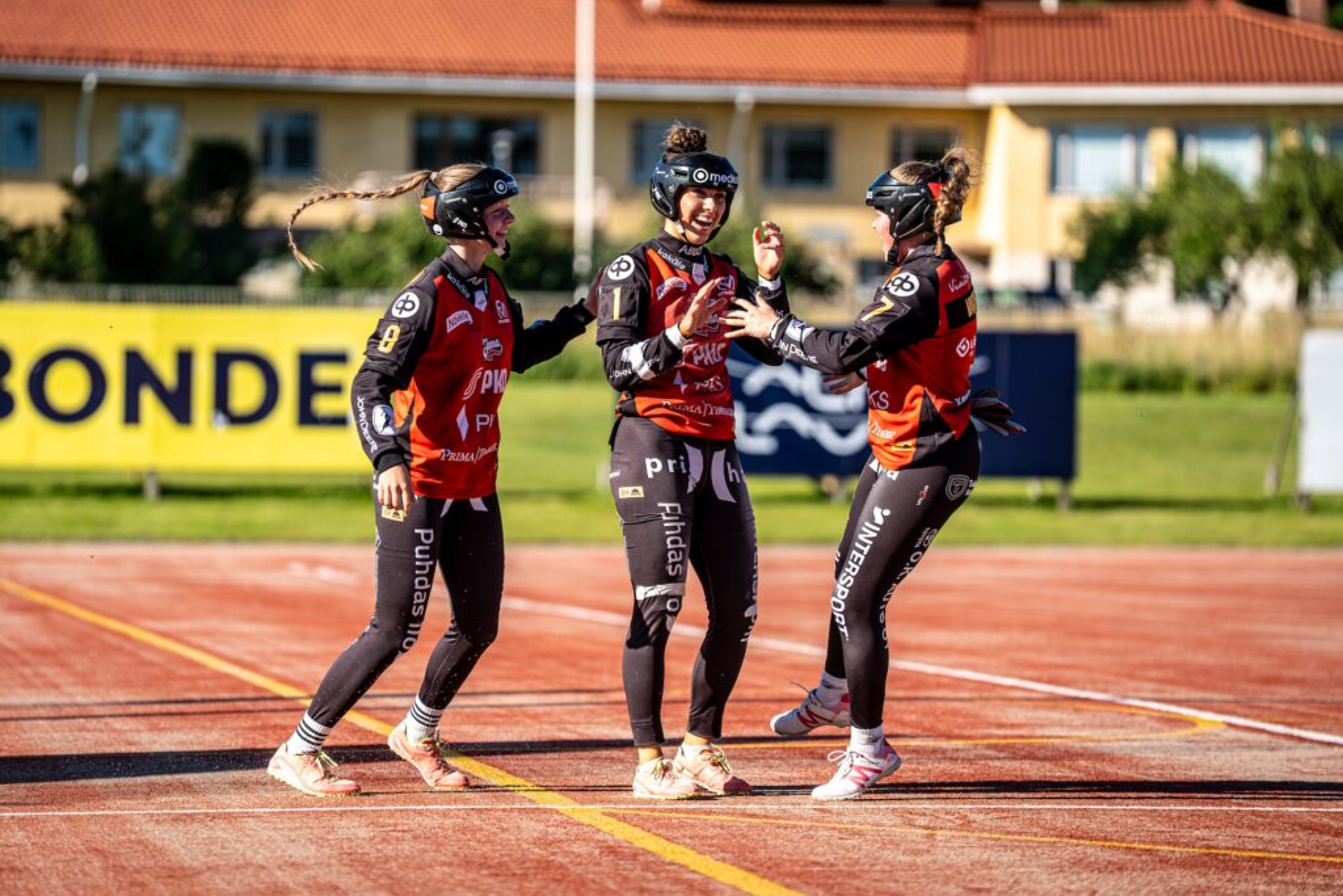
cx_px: 611
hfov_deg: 10.9
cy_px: 392
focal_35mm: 189
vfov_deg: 7.3
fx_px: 7056
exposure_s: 1/2000
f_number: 2.8
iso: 100
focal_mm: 168
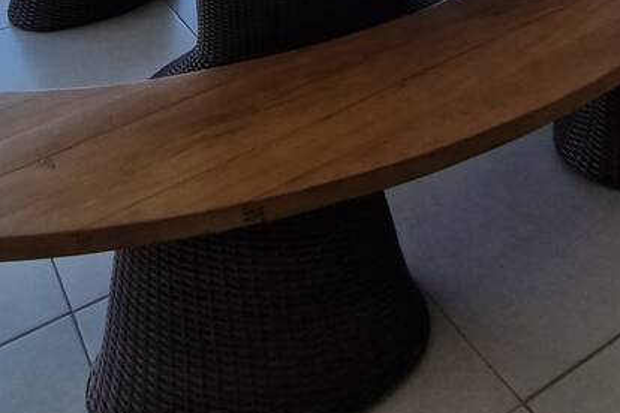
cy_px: -265
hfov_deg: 41.9
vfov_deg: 21.8
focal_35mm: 47
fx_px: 809
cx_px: 300
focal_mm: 1.74
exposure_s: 1/612
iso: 50
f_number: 2.2
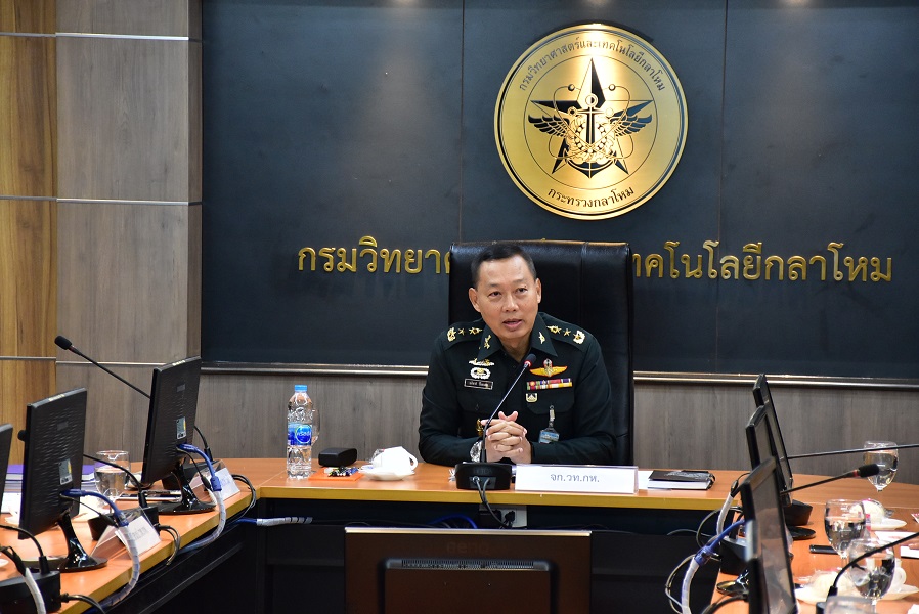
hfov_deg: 15.2
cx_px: 460
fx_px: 3448
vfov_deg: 10.2
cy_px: 307
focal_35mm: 135
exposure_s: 1/50
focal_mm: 90
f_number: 5.6
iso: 2000
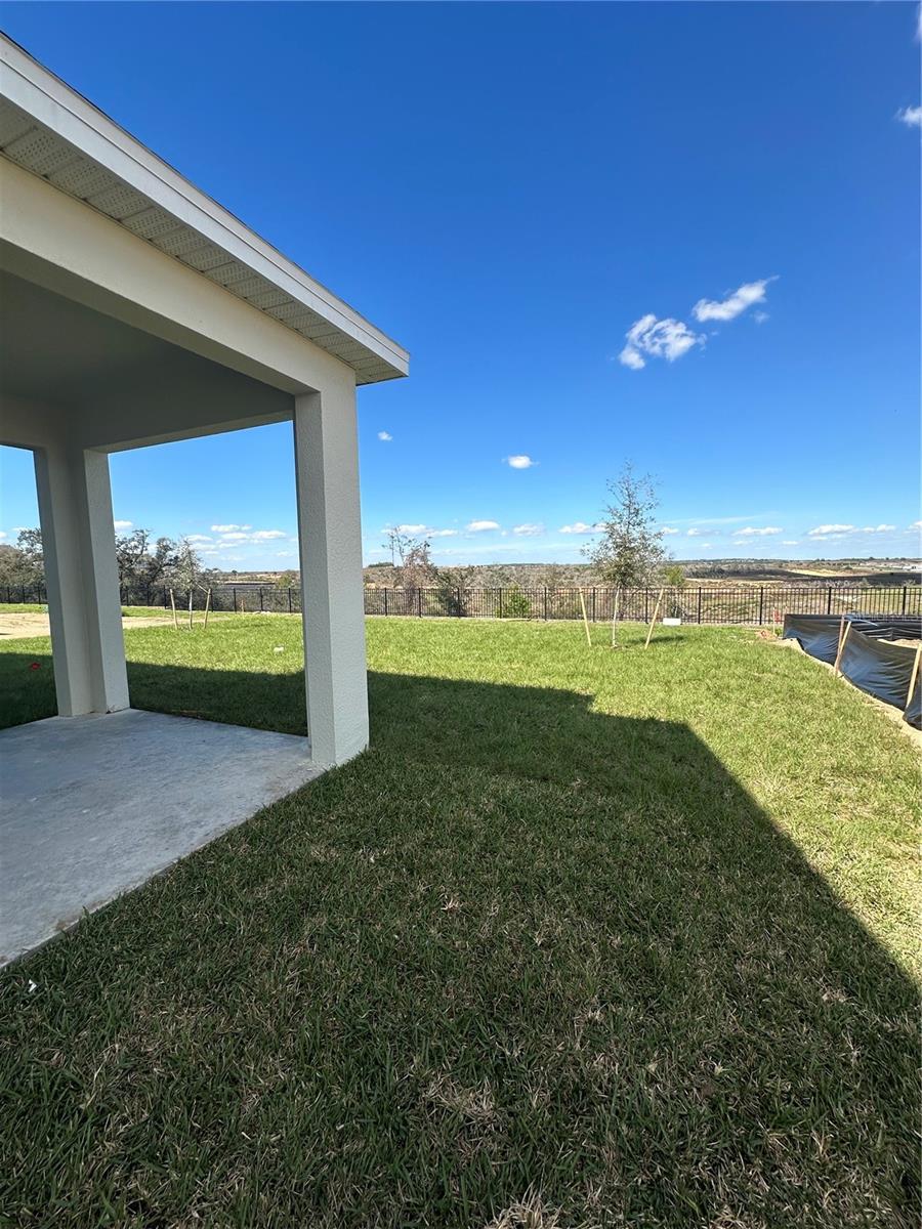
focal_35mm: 14
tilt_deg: -4.0
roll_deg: +0.8
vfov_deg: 102.1
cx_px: 461
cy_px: 614
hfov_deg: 85.7
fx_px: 497
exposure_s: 1/1715
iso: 50
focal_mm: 2.22
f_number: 2.2
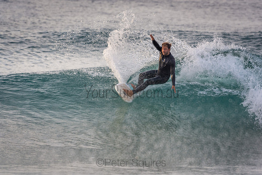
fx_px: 4040
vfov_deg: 2.5
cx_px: 131
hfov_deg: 3.7
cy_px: 88
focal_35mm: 555
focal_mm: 370
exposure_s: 1/1250
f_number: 5.6
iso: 640
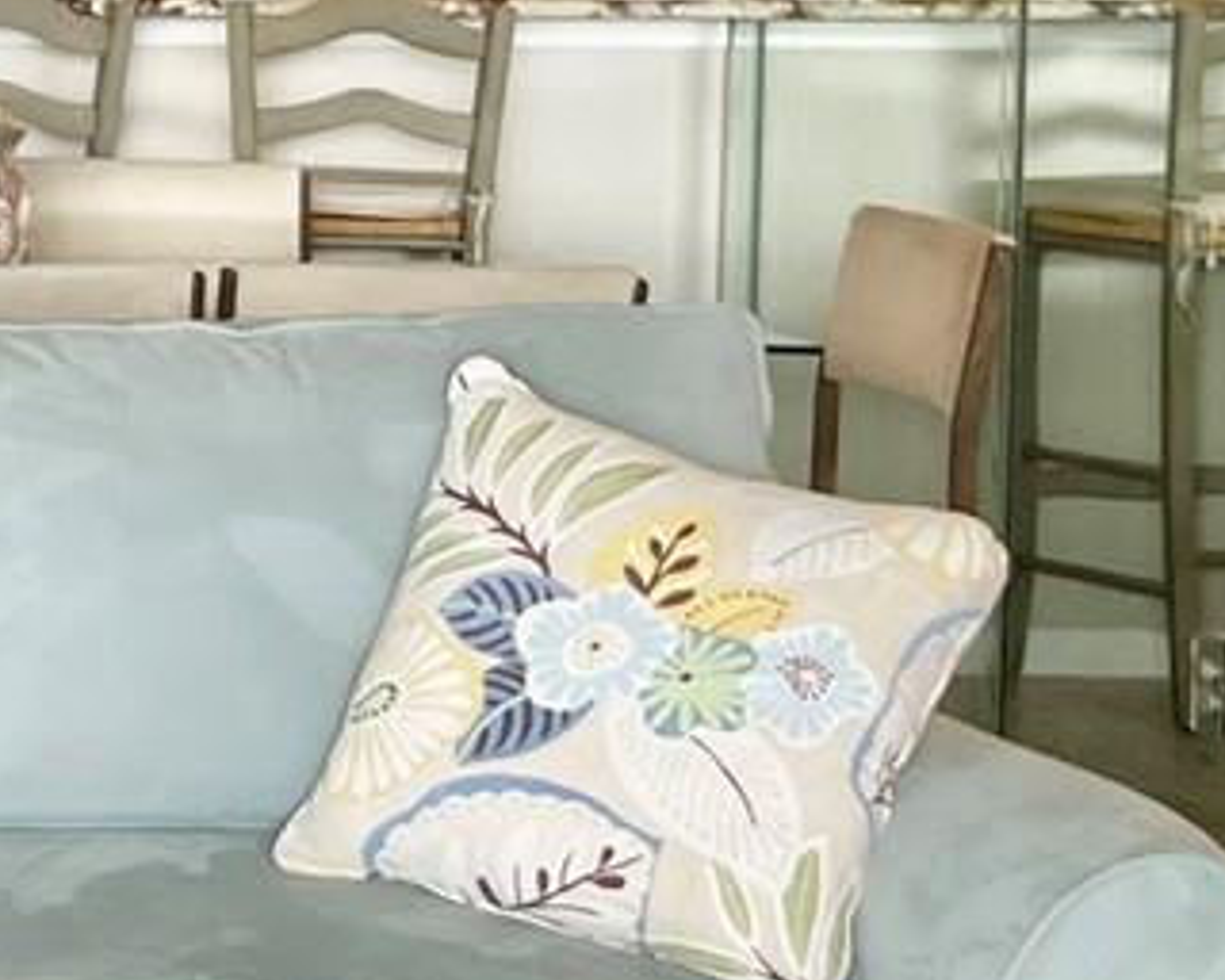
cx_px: -1550
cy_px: -34
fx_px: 4604
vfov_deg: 12.0
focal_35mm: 127
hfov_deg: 12.5
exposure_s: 1/120
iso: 64
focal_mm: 5.1
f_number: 1.6
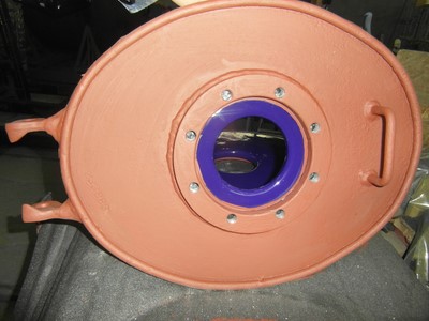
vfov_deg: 56.8
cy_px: 160
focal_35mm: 24
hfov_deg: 71.6
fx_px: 297
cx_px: 214
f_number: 3.2
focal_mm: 4
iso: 200
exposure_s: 1/30
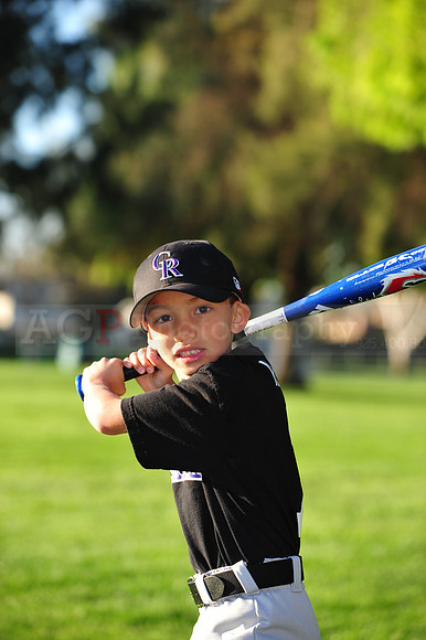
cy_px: 320
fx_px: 2132
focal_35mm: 120
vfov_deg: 17.1
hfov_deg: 11.4
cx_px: 213
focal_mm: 120
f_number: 4.5
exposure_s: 1/500
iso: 200
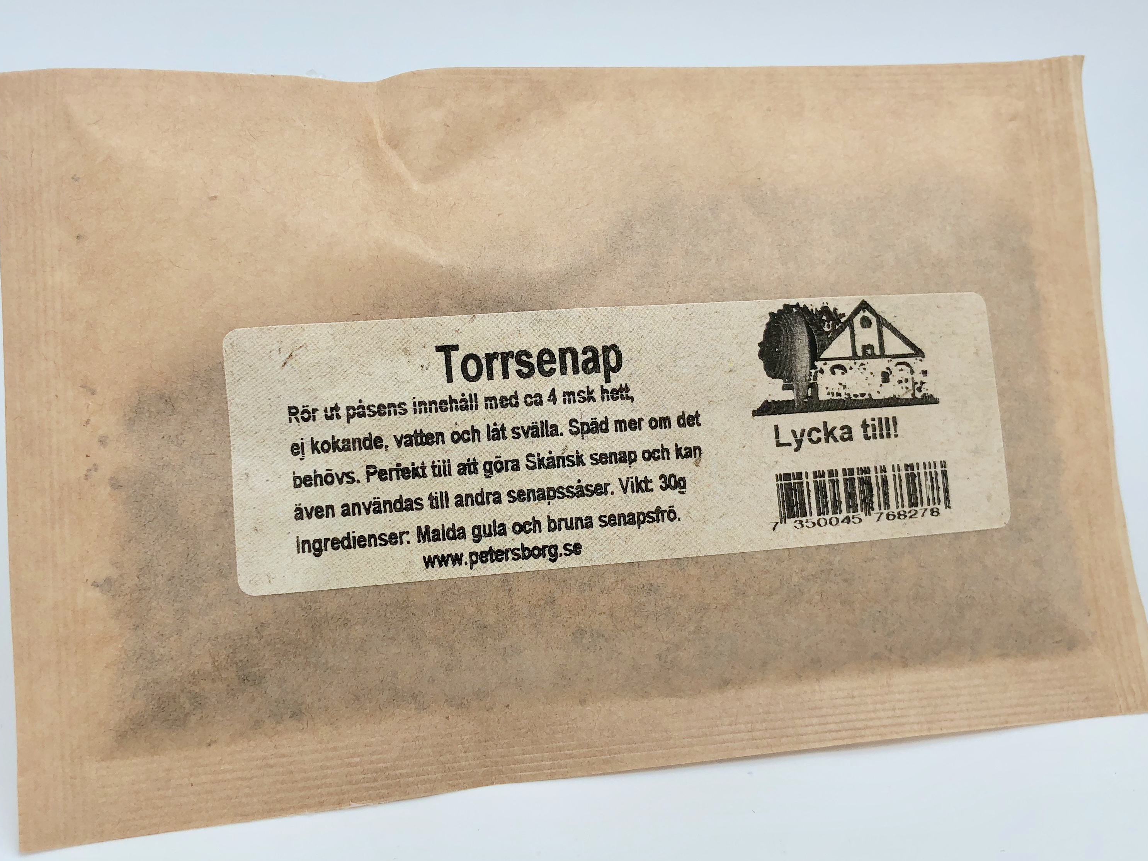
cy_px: 448
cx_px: 498
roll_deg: -2.3
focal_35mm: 38
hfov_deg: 48.8
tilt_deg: -30.6
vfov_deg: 37.7
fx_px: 1260
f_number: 1.8
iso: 20
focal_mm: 4
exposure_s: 1/381
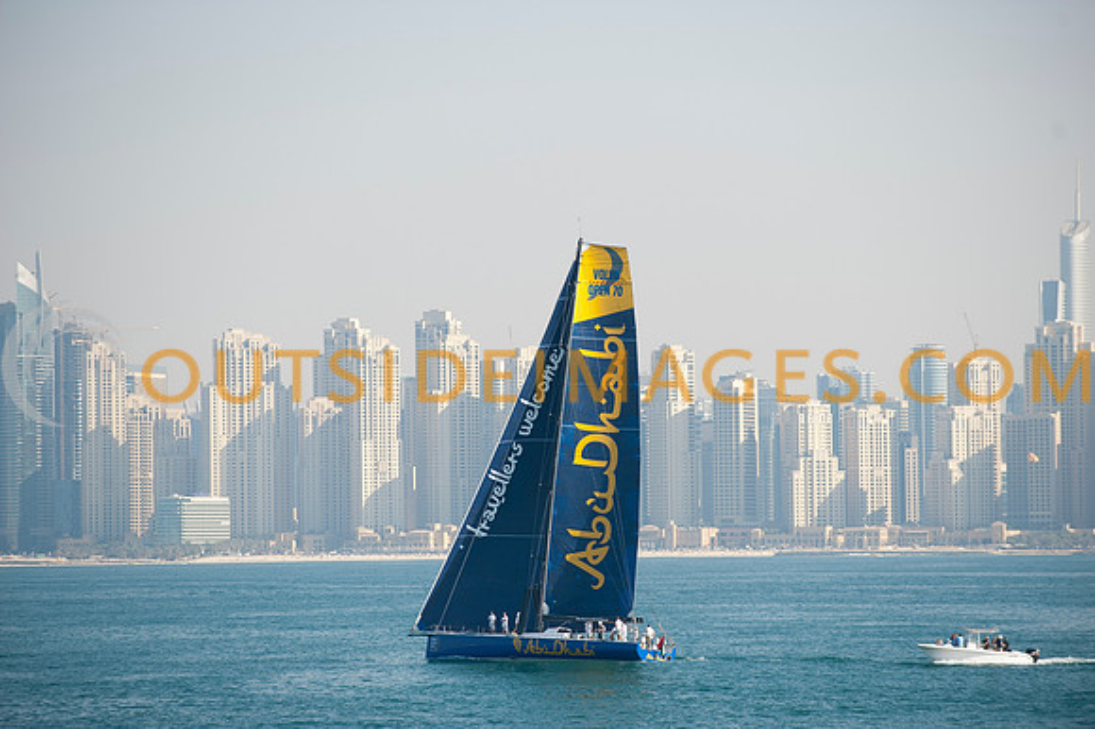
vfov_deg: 6.9
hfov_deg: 10.3
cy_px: 364
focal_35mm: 200
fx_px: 6080
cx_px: 548
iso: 100
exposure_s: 1/800
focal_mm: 200
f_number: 4
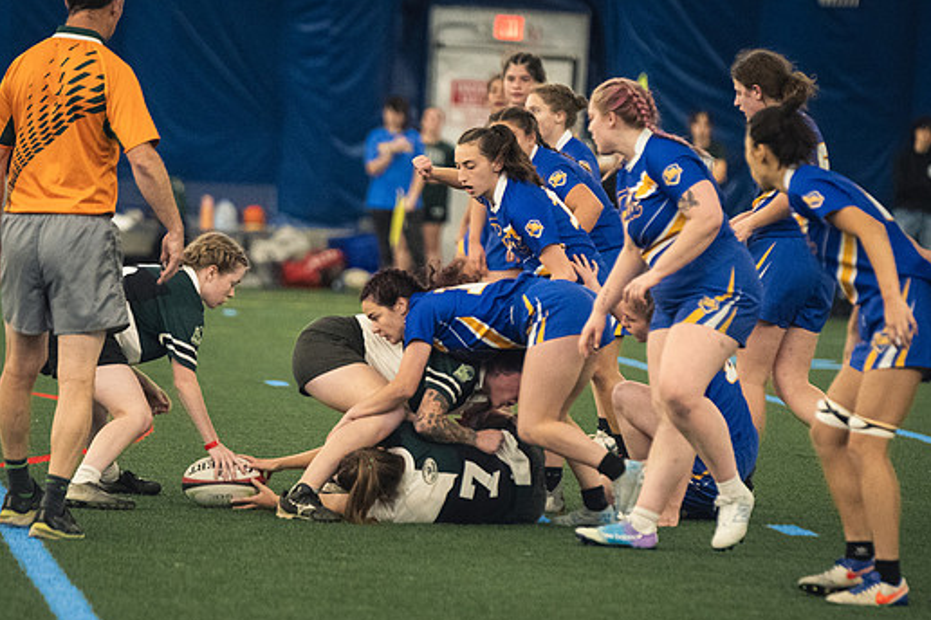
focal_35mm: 337
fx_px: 8715
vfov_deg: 4.1
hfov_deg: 6.1
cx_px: 449
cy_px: 344
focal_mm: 200
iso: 8000
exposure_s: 1/500
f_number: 2.8
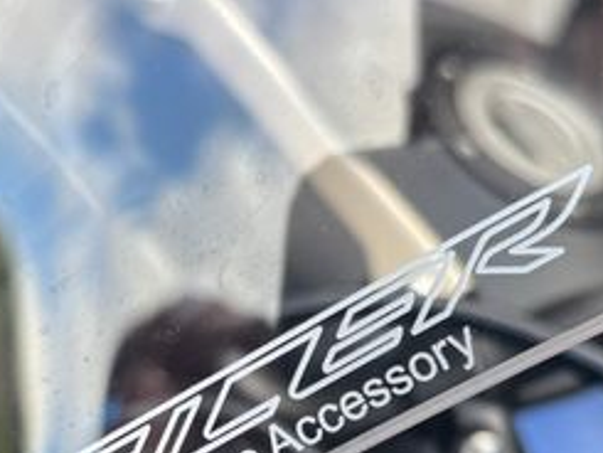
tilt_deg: -40.3
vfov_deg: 21.0
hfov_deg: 28.5
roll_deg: -20.1
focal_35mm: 68
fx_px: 1185
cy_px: 431
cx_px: 239
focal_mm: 5.96
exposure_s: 1/136
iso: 32
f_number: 1.6
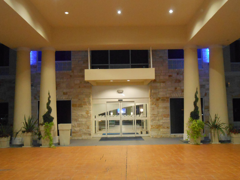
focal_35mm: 38
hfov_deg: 49.0
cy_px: 90
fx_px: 263
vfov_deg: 37.7
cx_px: 120
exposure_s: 1/30
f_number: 4.2
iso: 1000
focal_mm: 6.8
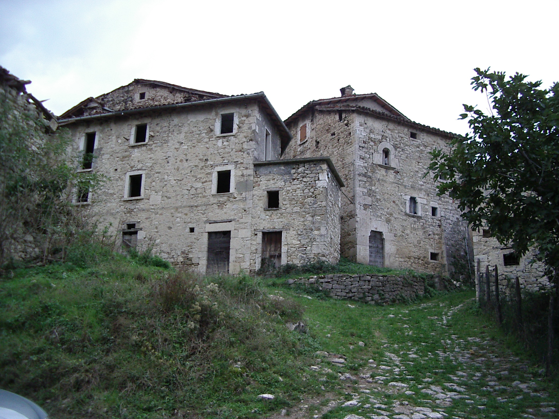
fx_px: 614
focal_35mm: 38
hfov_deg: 49.0
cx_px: 280
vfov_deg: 37.7
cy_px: 210
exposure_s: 1/80
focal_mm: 5.8
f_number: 2.6
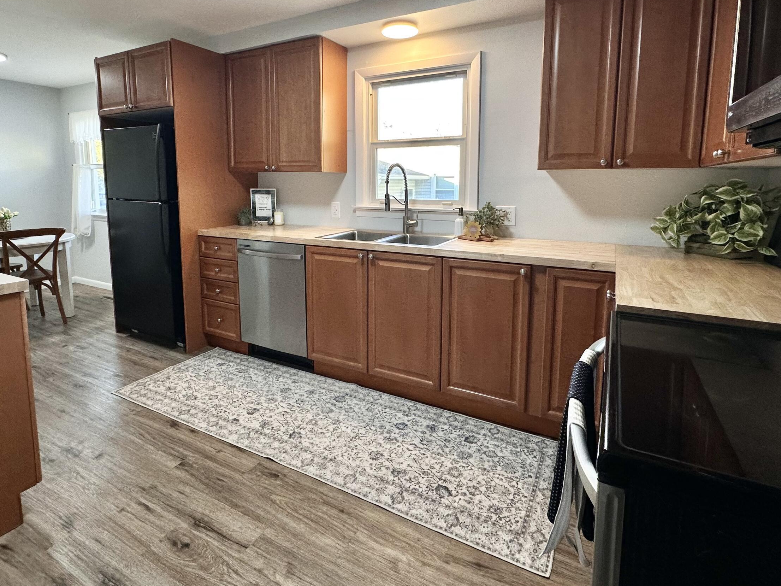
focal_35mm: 19
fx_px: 429
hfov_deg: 84.6
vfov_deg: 67.9
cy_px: 229
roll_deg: -0.3
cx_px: 377
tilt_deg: -7.3
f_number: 2.2
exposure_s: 1/120
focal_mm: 2.22
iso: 125
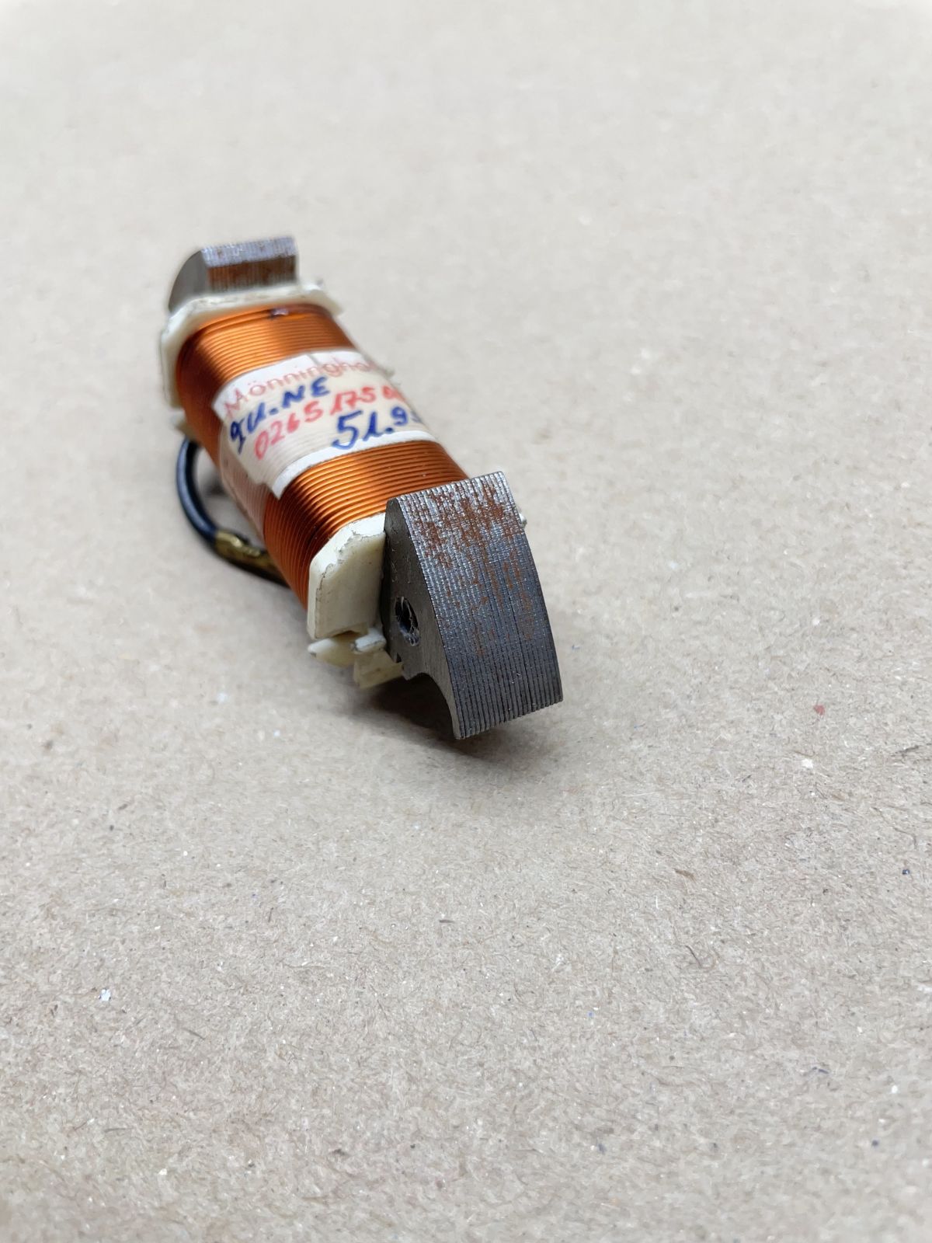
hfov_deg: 53.1
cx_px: 466
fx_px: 933
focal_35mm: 26
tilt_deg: -50.5
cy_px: 622
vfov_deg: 67.3
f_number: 1.6
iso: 64
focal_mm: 4.2
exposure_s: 1/100
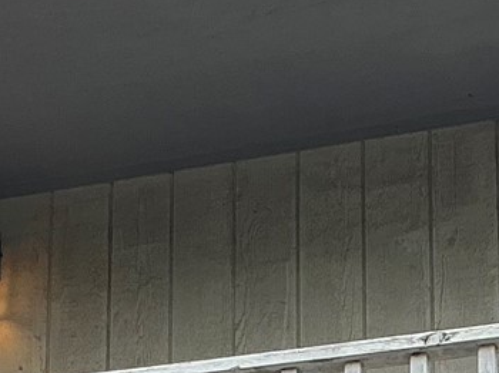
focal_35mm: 164
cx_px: -47
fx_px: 2362
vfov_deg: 8.7
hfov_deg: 11.9
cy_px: 653
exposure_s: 1/257
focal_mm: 3
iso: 25
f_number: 1.8
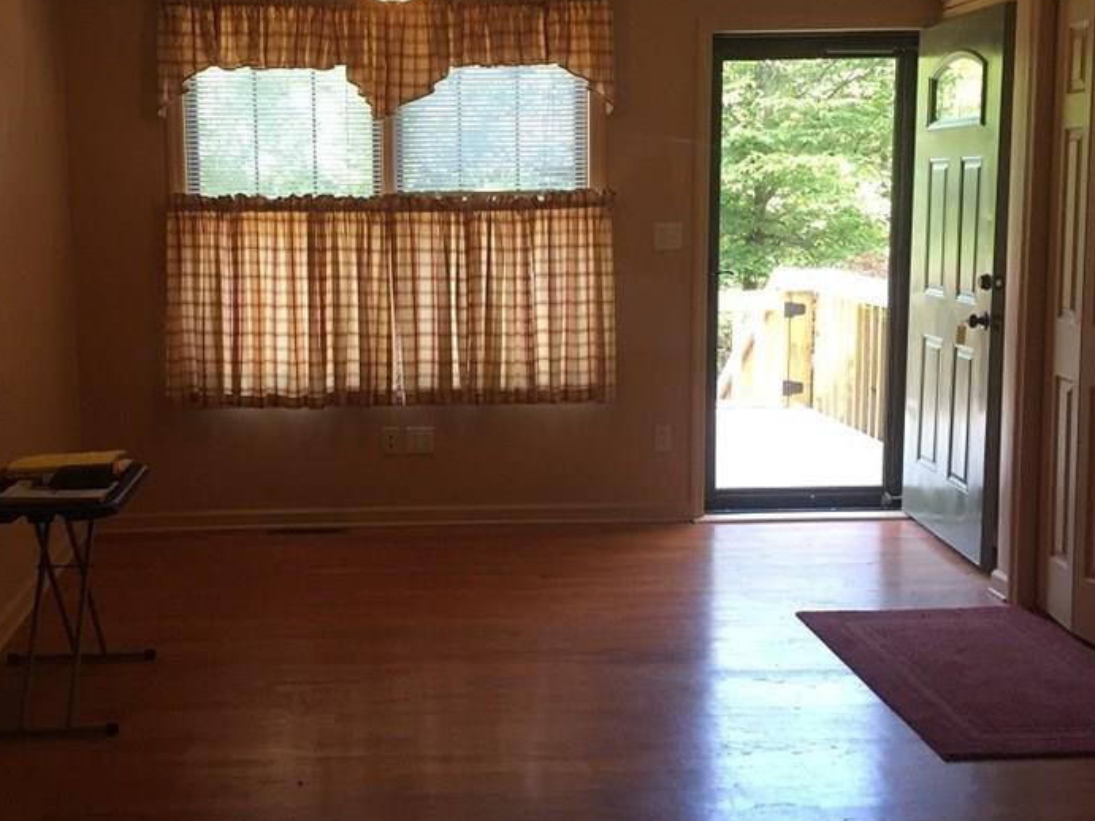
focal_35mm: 43
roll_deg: -0.4
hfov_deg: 43.5
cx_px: 410
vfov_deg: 33.5
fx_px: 1360
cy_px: 360
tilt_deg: -6.6
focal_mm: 4.15
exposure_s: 1/30
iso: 50
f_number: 2.2
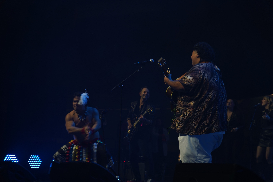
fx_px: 652
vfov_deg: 15.9
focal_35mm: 86
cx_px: 136
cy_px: 91
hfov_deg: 23.6
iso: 250
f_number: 4
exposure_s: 1/80
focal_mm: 86
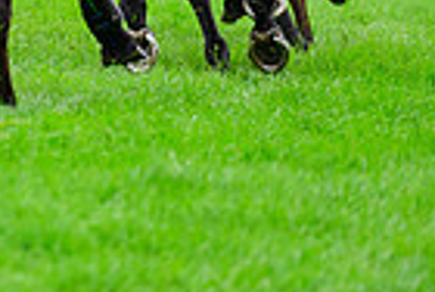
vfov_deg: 1.2
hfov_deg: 1.8
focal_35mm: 1158
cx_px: -342
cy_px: -303
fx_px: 14022
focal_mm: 280
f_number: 5.6
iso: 1600
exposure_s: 1/1600
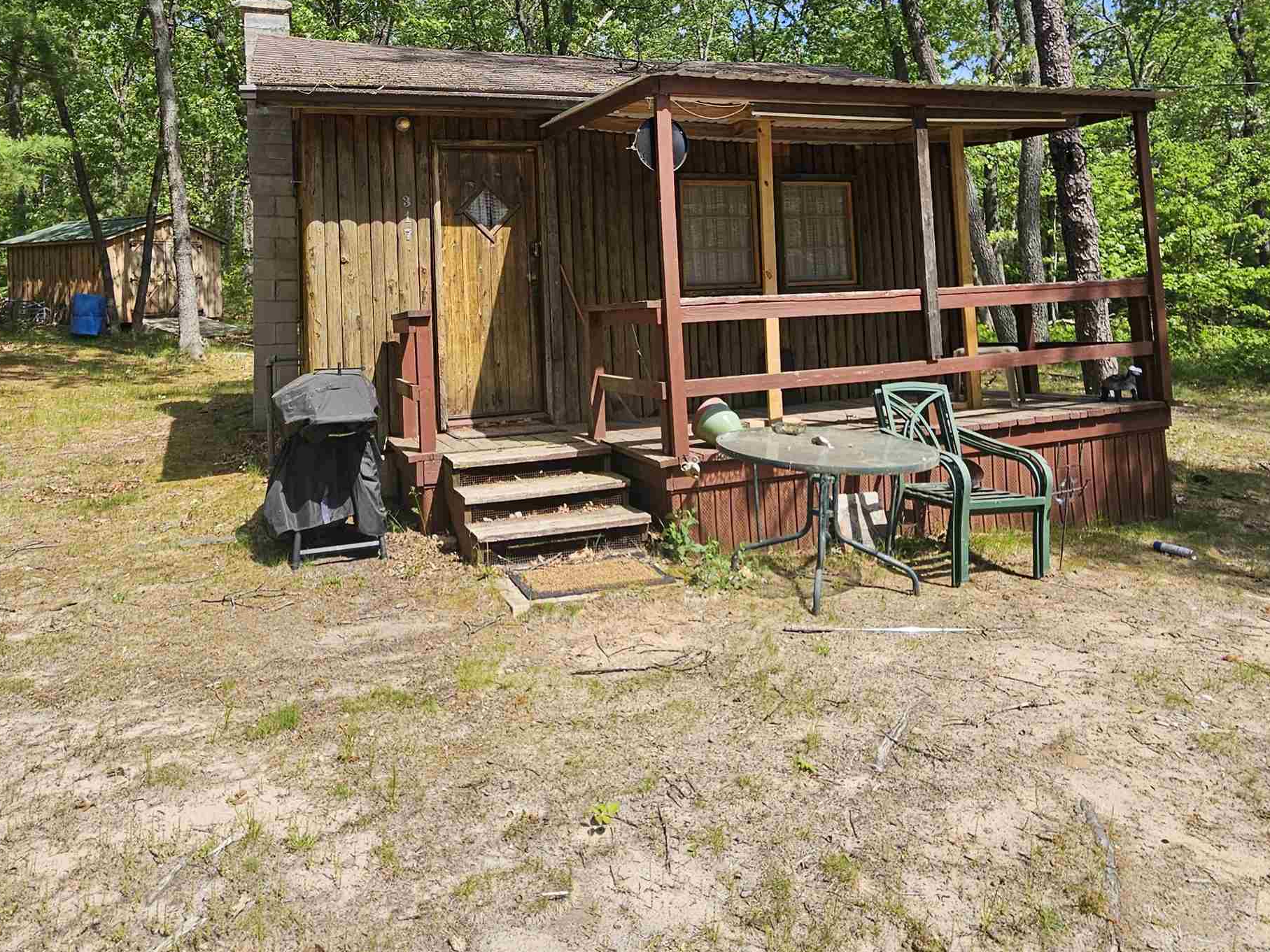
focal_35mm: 22
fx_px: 807
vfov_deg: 58.8
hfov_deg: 76.2
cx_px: 572
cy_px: 275
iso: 50
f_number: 2.2
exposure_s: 1/1202
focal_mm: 2.2
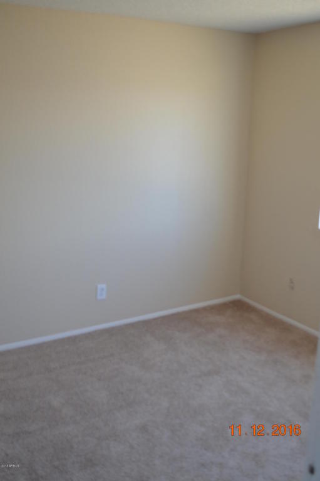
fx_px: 480
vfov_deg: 53.1
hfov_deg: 36.9
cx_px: 160
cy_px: 240
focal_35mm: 36
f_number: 4.5
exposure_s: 1/80
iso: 400
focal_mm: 24
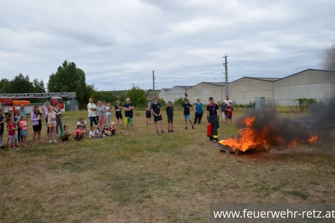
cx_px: 165
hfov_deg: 65.5
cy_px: 111
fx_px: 261
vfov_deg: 46.4
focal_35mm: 28
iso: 180
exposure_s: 1/250
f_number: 8
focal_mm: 18
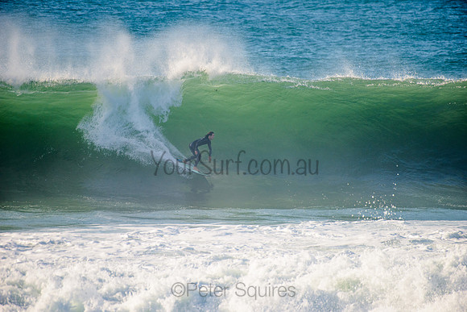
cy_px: 156
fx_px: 6487
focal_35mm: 500
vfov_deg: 2.8
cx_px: 234
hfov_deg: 4.1
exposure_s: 1/1600
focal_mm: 500
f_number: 5.6
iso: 250
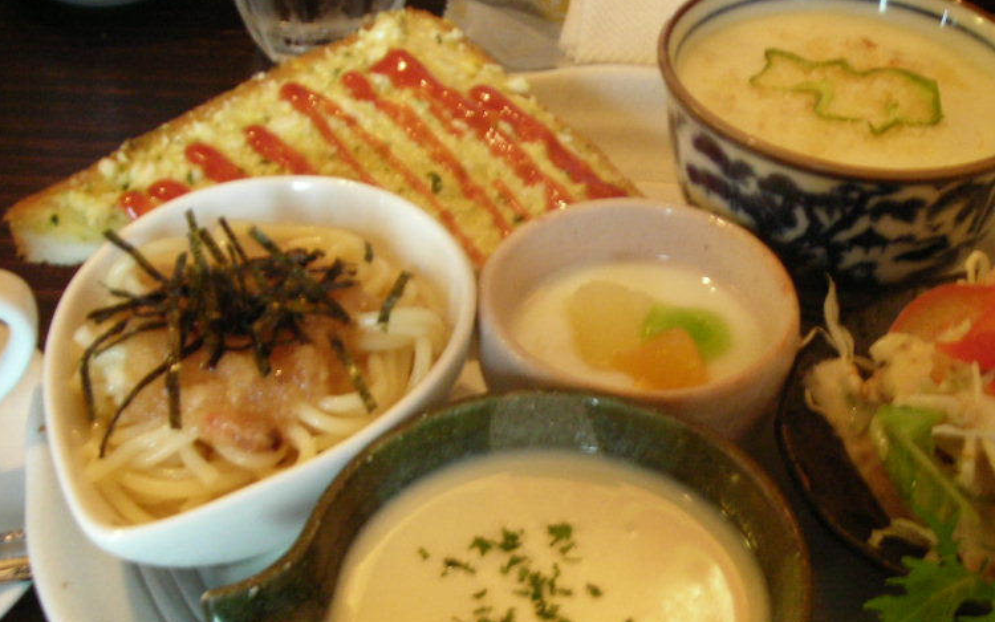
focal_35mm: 55
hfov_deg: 36.7
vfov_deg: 23.3
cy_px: 459
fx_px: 1492
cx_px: 613
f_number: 3.2
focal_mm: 6.3
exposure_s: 1/2.4
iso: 200
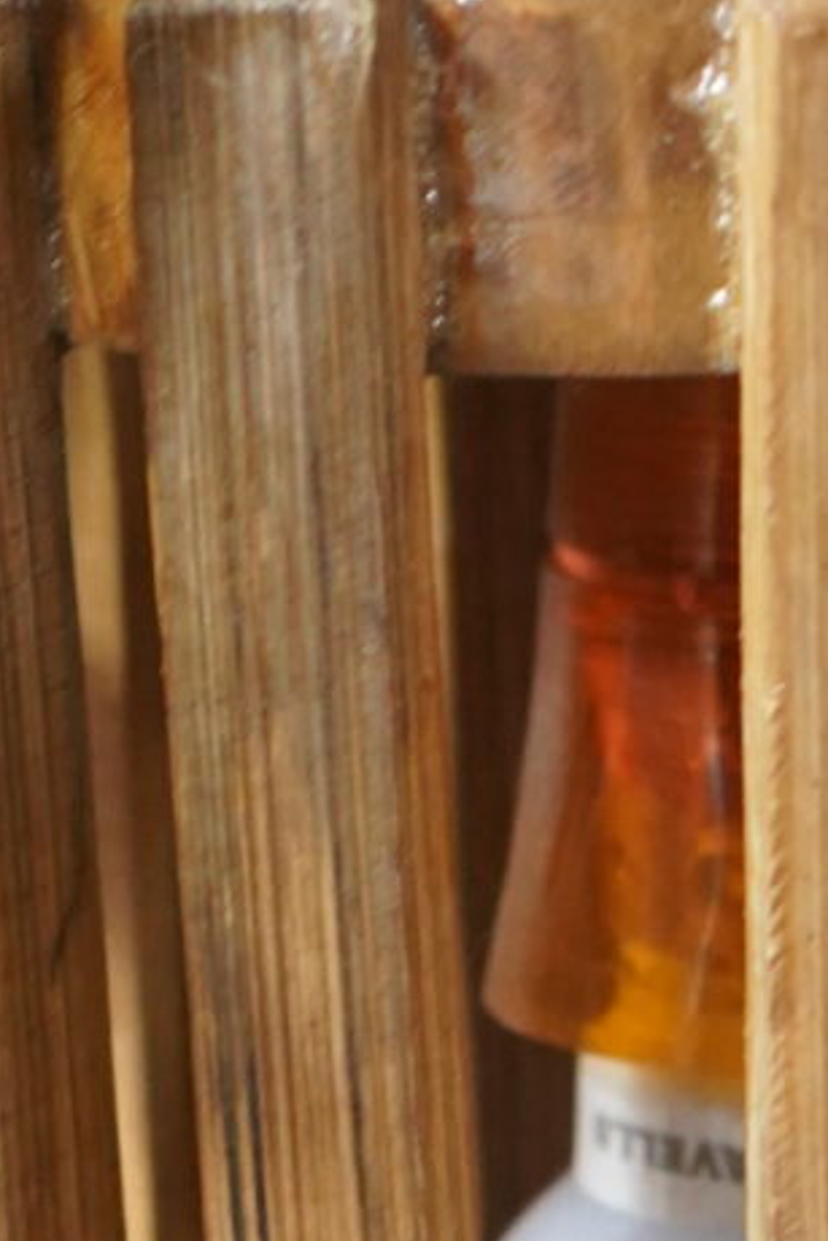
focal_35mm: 228
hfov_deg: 6.0
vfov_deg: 9.0
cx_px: 757
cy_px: 43
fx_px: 7859
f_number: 4.5
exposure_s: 1/50
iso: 3200
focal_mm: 41
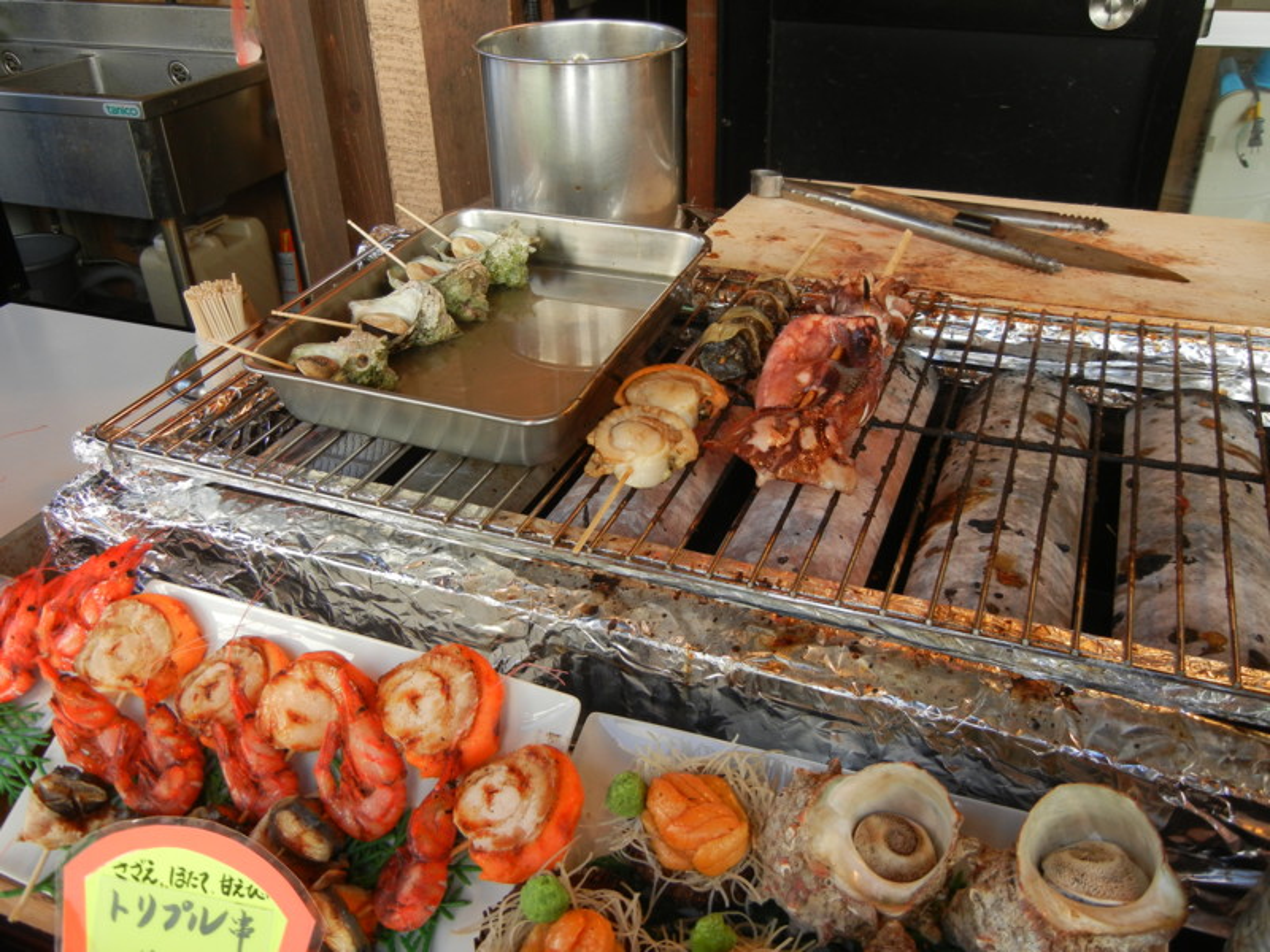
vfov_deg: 46.8
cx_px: 635
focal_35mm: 30
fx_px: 1101
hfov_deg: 60.0
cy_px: 476
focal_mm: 5.4
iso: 160
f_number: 3.5
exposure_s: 1/129
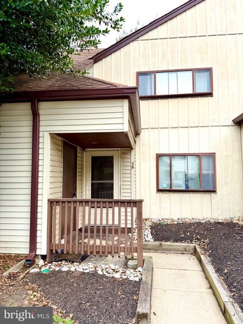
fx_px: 225
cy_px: 162
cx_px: 122
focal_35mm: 24
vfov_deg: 71.6
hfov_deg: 56.8
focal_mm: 6.76
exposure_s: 1/1522
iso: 80
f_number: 1.78
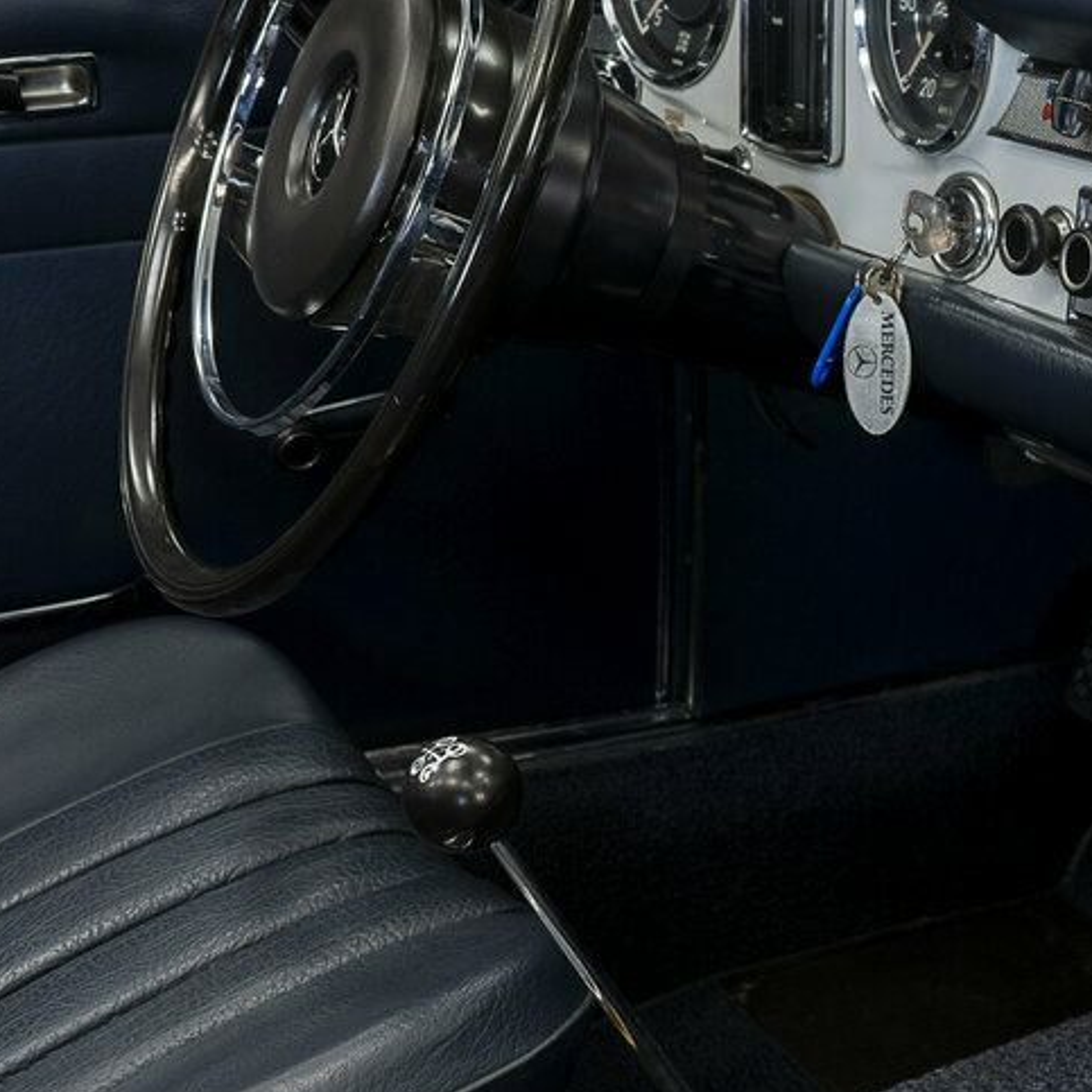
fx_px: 2712
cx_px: 1271
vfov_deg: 22.7
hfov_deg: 21.3
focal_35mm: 76
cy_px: 466
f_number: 9
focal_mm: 36
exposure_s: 1/1.25
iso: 250
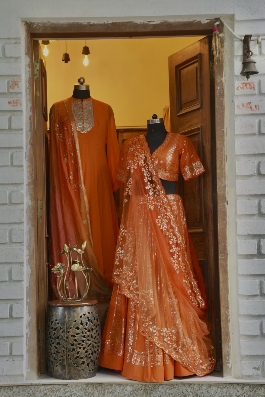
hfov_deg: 19.4
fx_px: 773
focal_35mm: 70
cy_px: 198
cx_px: 132
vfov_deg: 28.8
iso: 2000
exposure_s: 1/100
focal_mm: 70
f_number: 4.5
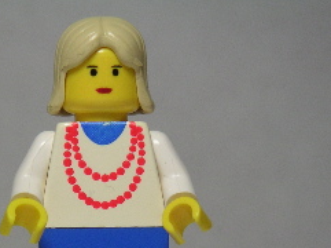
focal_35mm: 196
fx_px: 1871
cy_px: 207
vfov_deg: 7.5
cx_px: 104
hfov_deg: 10.1
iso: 80
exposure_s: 1/111
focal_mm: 17.1
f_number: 3.6
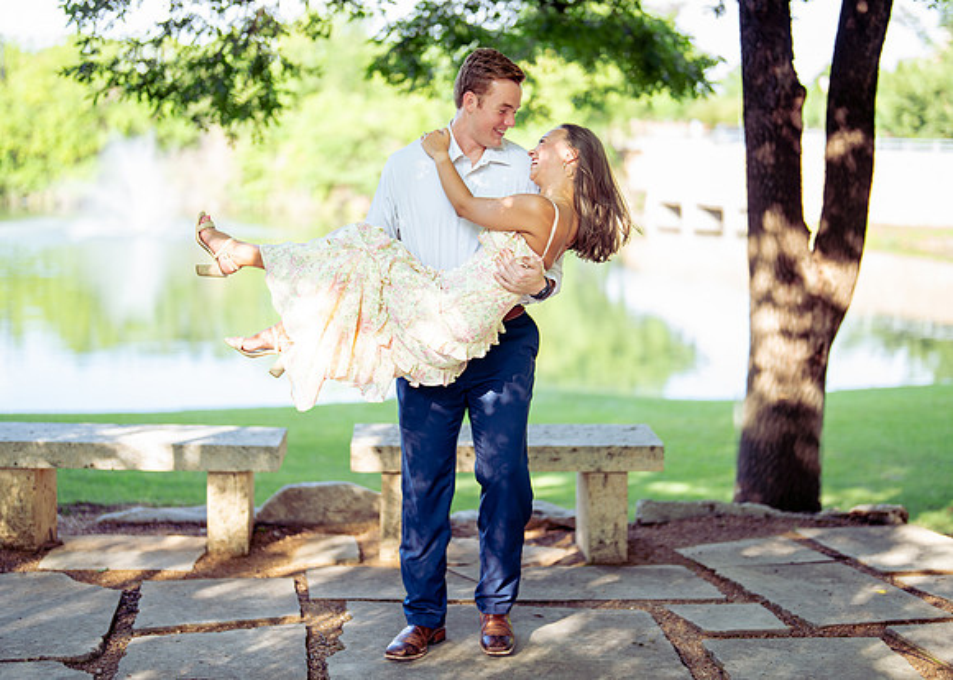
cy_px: 323
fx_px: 1574
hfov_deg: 33.7
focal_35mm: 58
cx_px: 492
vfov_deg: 24.4
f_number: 1.2
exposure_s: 1/1000
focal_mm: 50
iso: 200
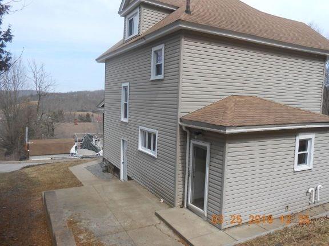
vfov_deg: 53.1
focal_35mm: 26
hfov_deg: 67.3
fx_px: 247
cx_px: 164
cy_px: 123
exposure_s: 1/640
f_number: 3.5
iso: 80
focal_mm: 4.6
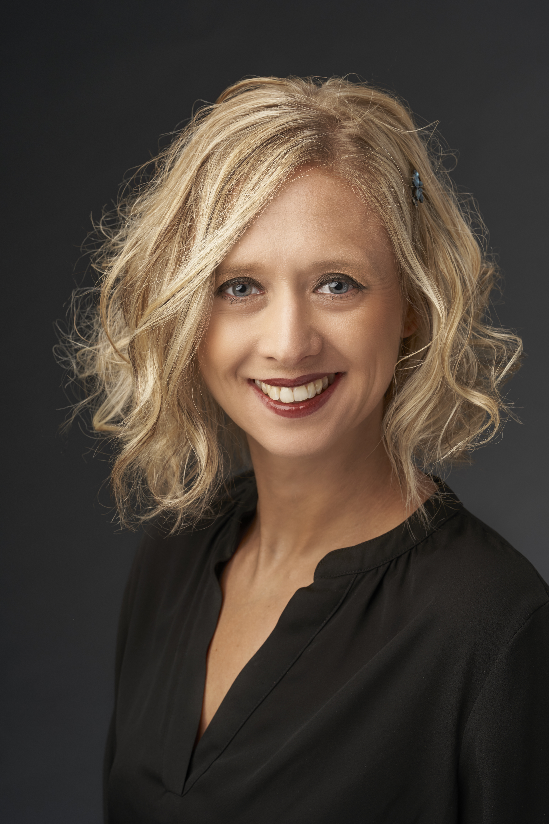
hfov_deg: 15.2
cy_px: 412
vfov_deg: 22.6
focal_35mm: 90
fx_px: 2059
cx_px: 274
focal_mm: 90
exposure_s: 1/125
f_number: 10
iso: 100
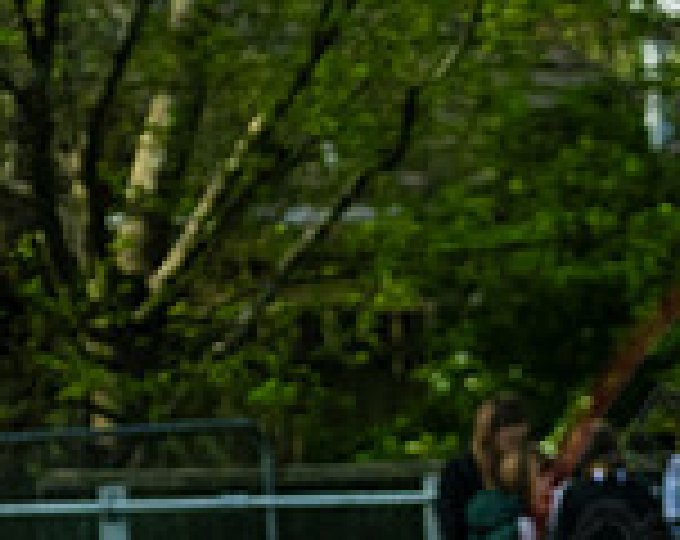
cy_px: 883
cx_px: 516
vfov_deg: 1.0
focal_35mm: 1583
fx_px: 31776
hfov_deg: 1.2
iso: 400
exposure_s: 1/4000
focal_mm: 165
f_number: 4
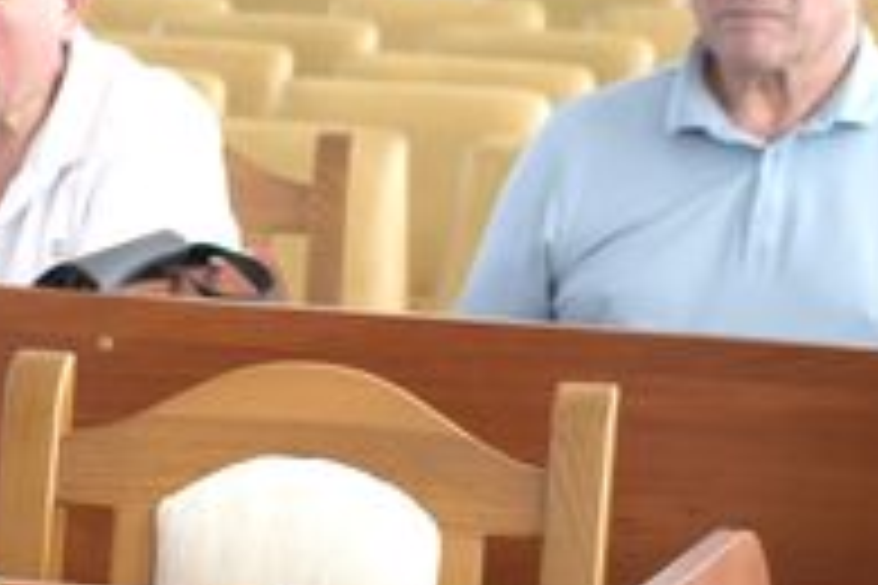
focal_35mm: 219
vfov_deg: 6.3
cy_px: 560
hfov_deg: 9.3
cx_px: -180
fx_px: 5341
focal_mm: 38
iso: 400
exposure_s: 1/80
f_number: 4.8
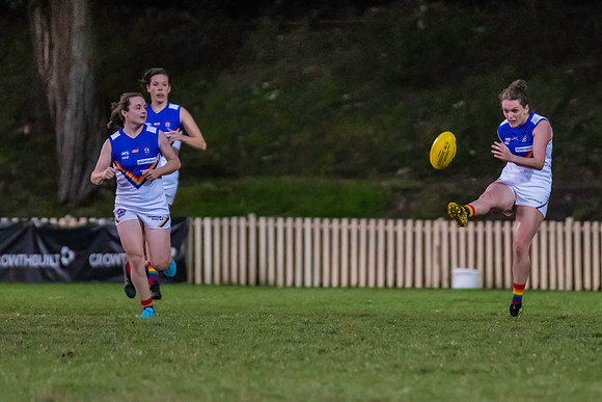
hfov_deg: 2.8
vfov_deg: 1.9
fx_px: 12179
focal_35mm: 728
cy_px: 184
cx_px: 446
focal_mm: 300
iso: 10000
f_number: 2.8
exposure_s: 1/1250
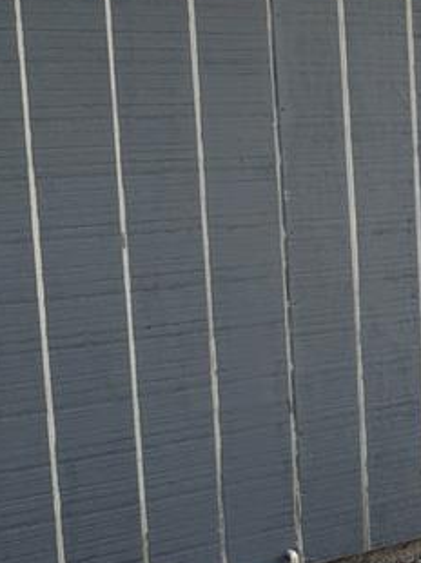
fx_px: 1510
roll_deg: -0.1
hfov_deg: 14.0
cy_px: 336
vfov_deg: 21.1
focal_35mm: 93
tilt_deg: -10.5
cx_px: 778
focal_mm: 6.76
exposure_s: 1/864
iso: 80
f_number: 1.78
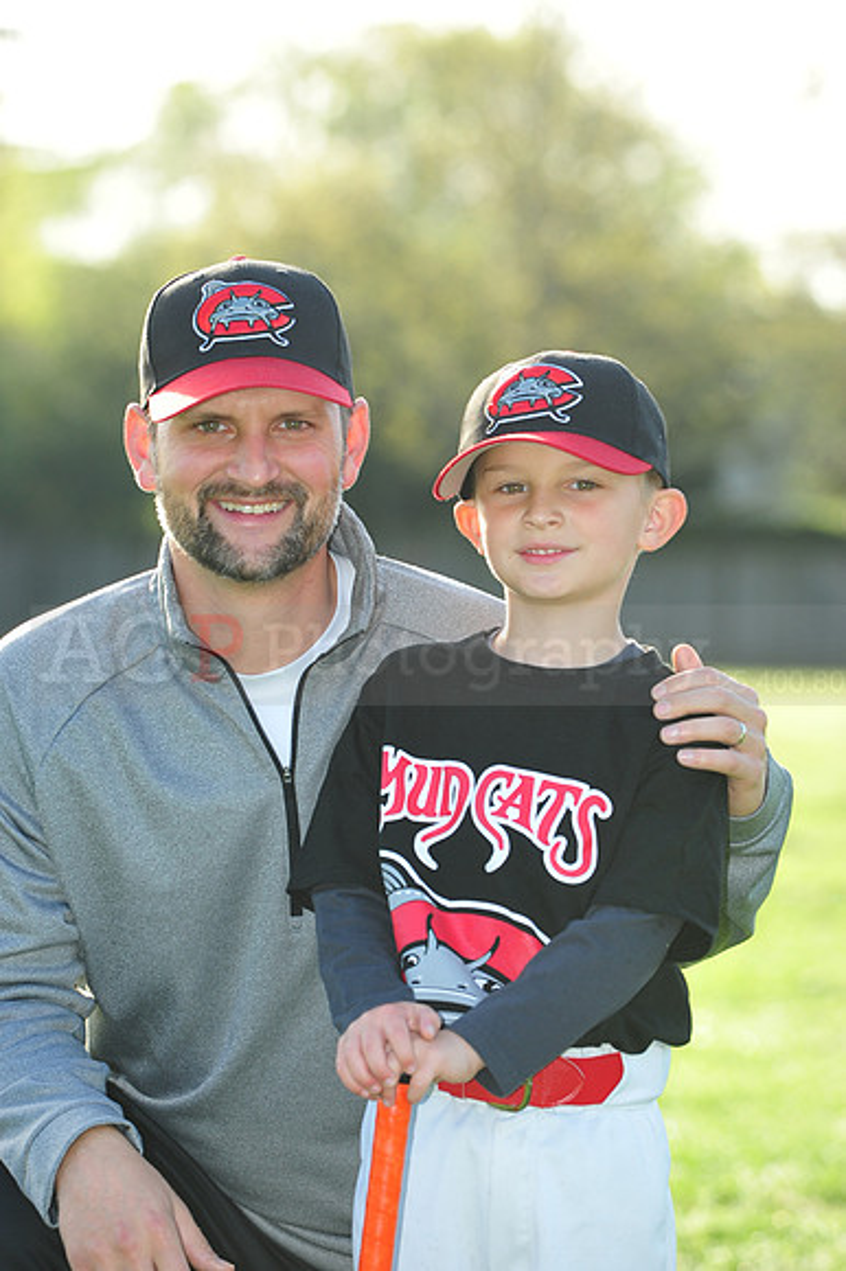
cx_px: 423
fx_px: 6529
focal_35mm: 185
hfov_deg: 7.4
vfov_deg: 11.1
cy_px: 636
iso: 400
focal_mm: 185
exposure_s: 1/320
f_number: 7.1
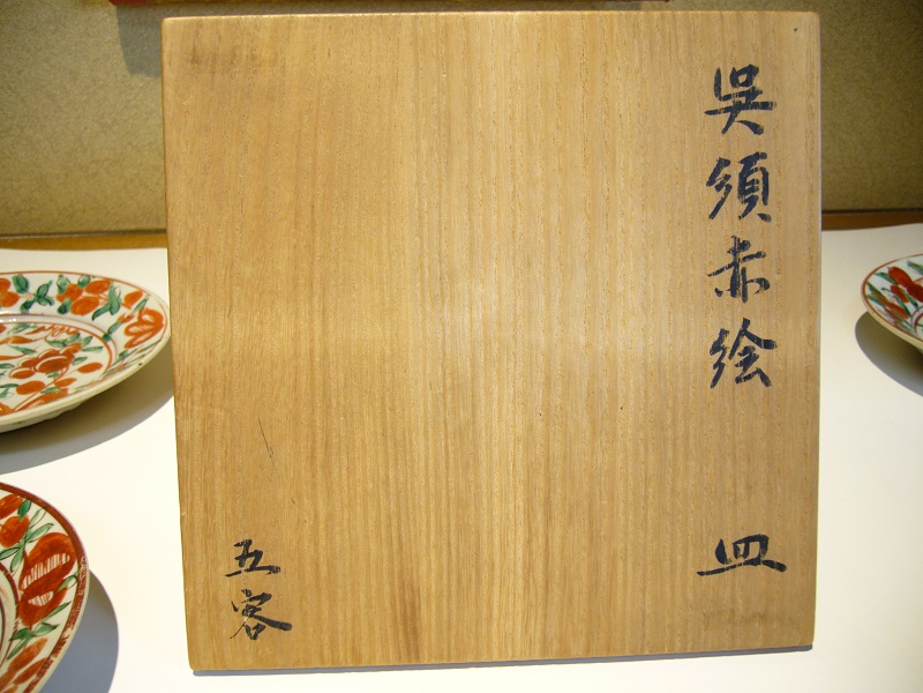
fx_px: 933
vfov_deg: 40.7
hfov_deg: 52.6
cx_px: 462
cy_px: 346
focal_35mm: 35
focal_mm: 5.8
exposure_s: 1/10
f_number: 2.8
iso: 100
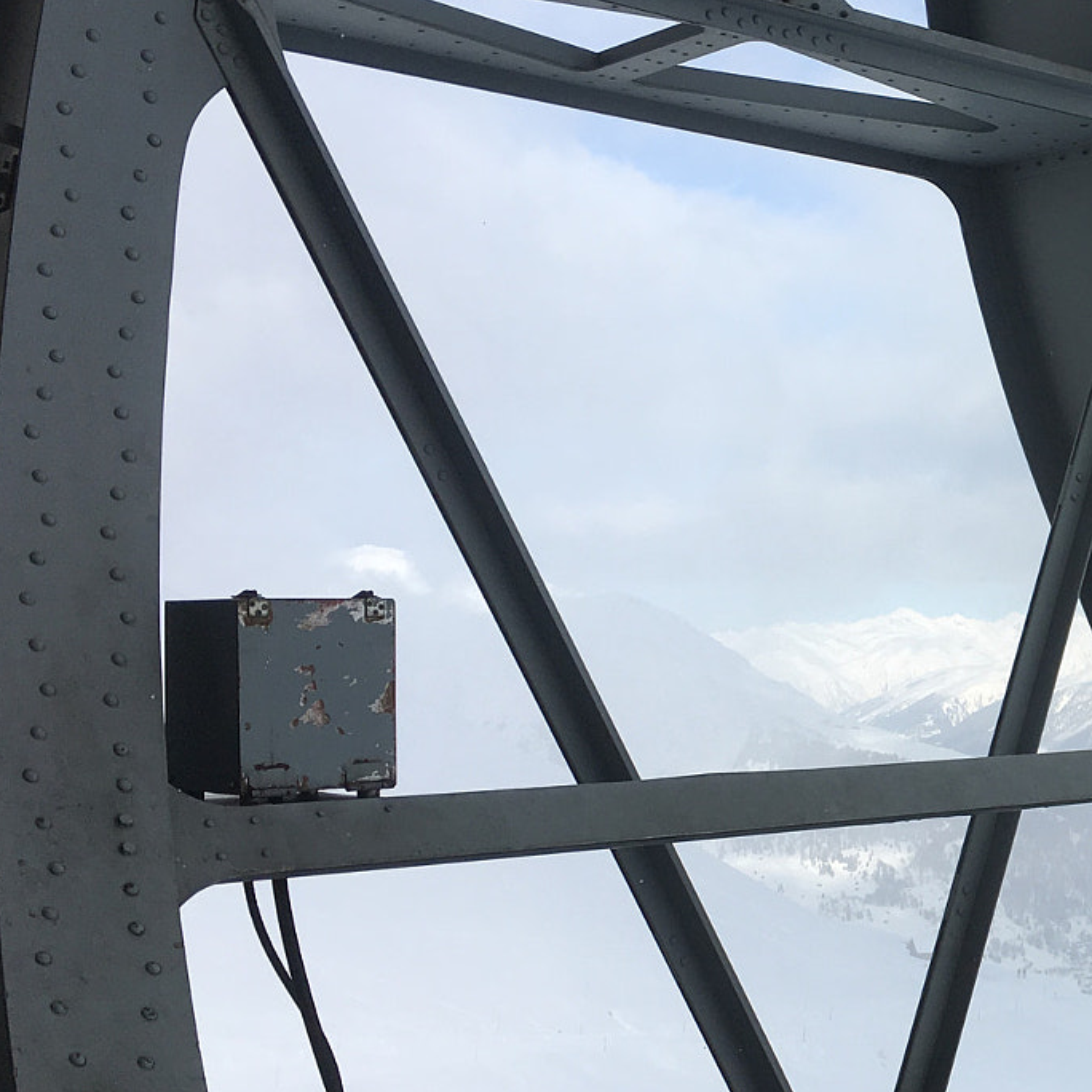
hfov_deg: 26.2
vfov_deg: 28.6
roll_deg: +0.1
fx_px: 2141
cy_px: 637
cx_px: 1231
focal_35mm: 60
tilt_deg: +2.1
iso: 25
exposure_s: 1/1131
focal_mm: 4.15
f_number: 2.2
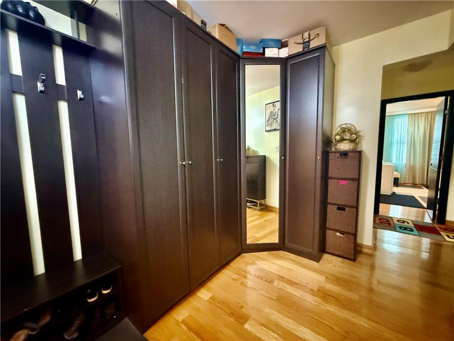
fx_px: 184
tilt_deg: -5.9
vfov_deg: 85.7
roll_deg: +0.4
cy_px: 170
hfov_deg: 102.1
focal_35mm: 14
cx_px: 227
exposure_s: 1/30
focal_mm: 2.22
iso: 1600
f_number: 2.2
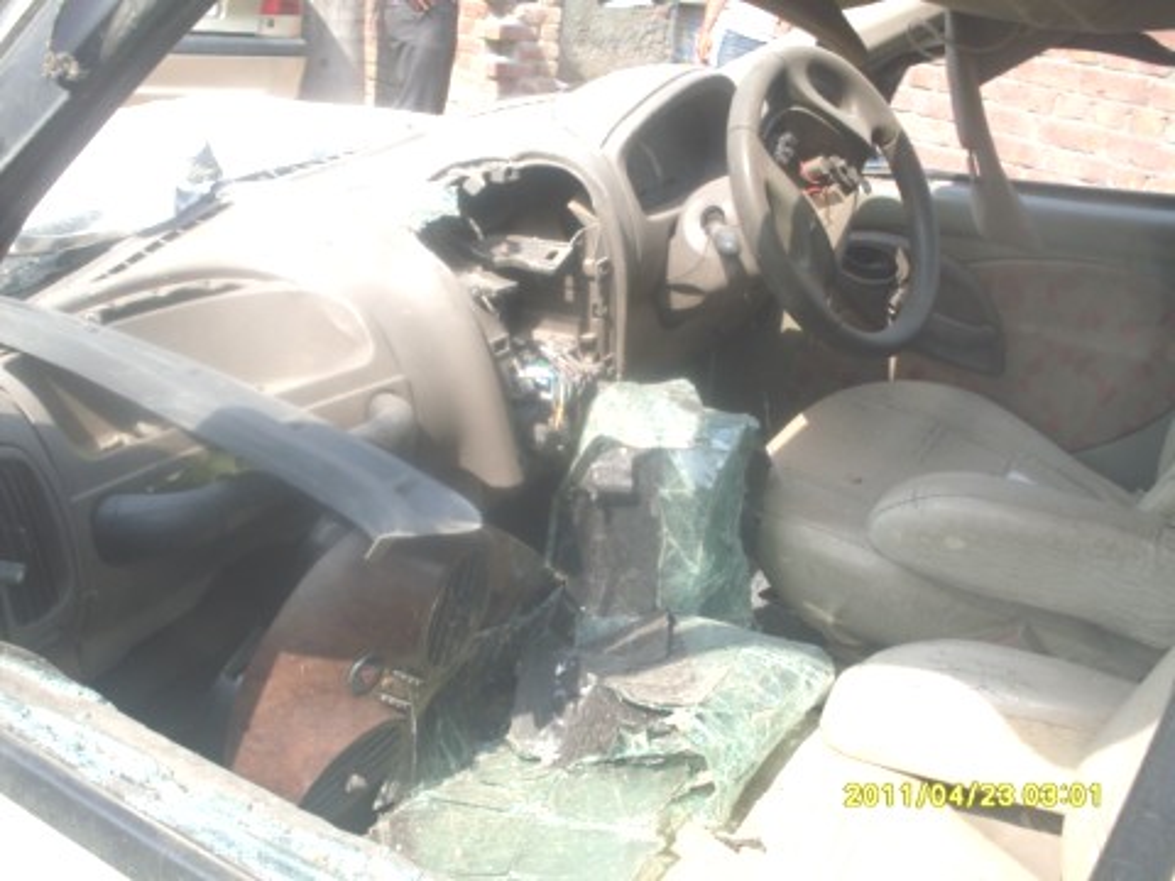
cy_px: 440
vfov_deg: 37.7
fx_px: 1290
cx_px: 588
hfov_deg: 49.0
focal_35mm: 38
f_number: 8.4
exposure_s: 1/90
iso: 80
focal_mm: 6.3
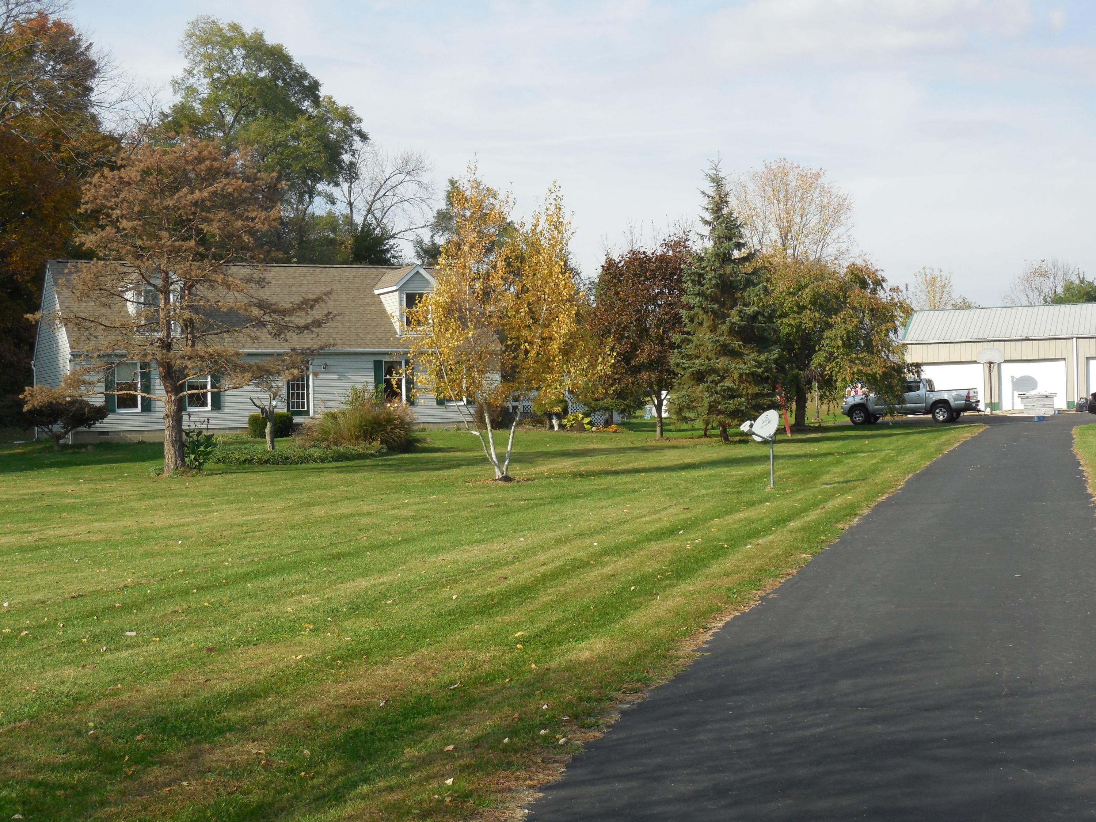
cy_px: 411
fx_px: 1678
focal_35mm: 53
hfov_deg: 36.2
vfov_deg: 27.5
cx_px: 548
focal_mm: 9.4
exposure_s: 1/800
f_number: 4
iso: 125
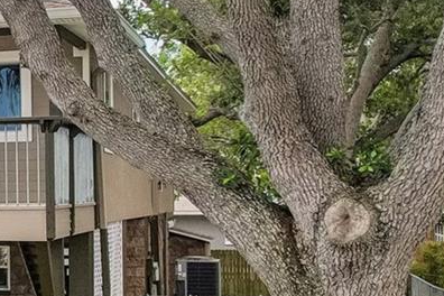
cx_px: -257
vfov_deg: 15.4
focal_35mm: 89
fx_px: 1098
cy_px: 139
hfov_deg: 19.4
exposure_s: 1/400
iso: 200
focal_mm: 8.4
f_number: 2.8
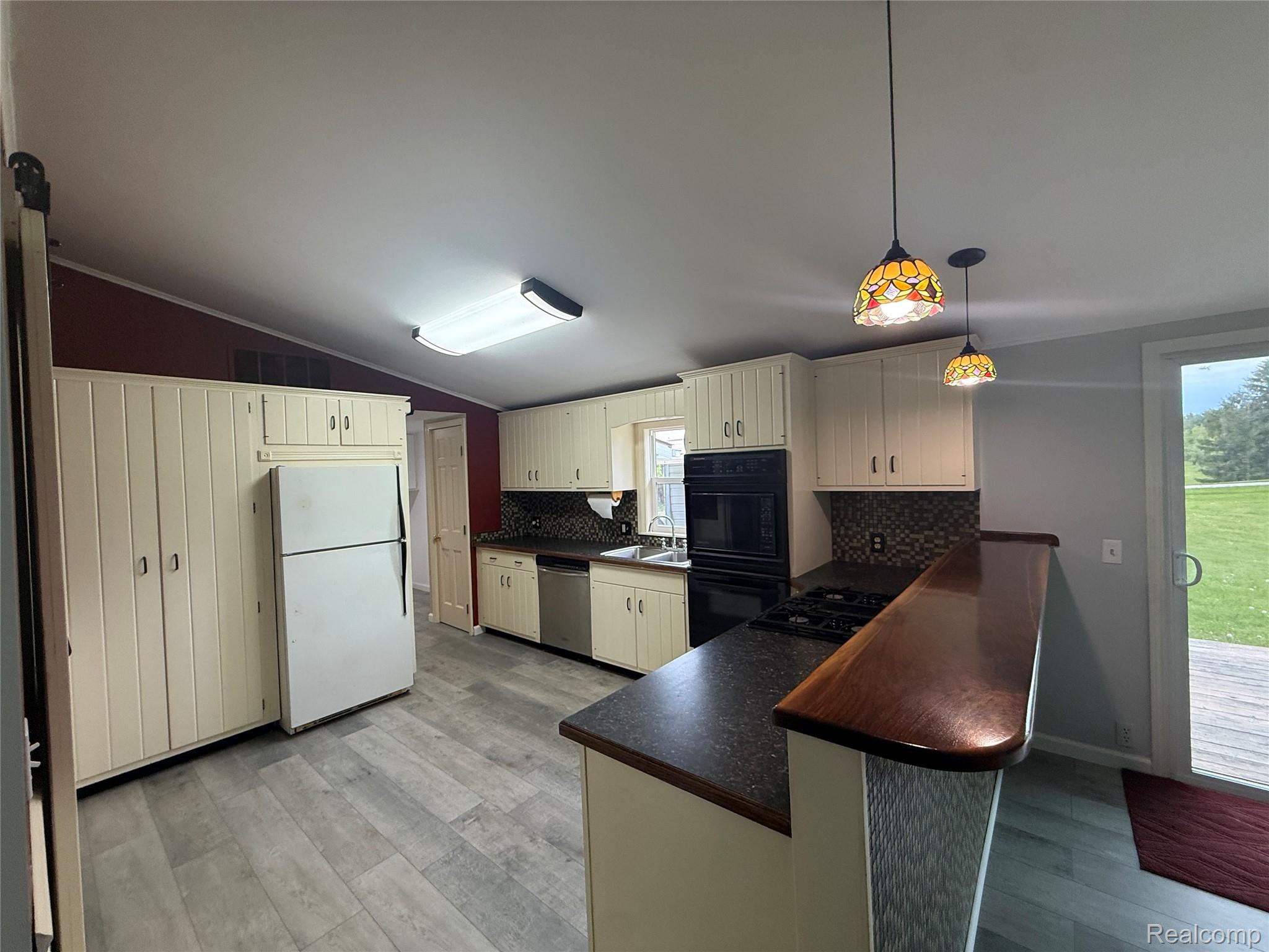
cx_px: 634
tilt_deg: -0.7
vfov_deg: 85.7
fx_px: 513
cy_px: 476
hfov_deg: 102.1
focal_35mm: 14
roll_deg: +3.0
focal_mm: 2.22
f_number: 2.2
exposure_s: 1/120
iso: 200
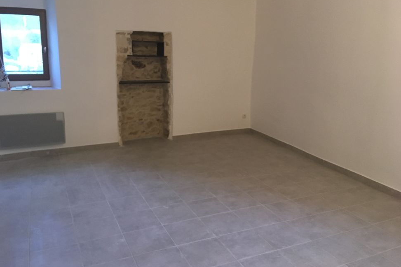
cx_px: 200
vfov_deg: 42.3
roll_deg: -1.1
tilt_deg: -11.9
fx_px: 345
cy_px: 123
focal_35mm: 31
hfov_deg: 60.3
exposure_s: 1/25
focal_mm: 4.15
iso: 200
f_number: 2.2
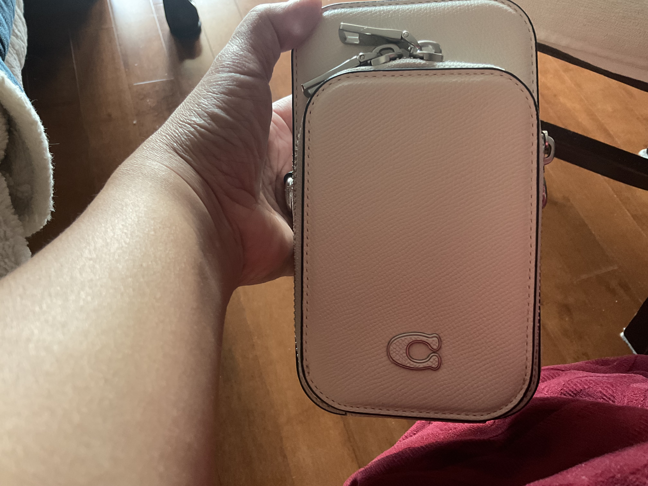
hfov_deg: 61.7
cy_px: 243
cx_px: 324
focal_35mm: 29
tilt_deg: -57.5
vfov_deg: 48.2
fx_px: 543
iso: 250
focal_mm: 3
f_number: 1.8
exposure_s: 1/30
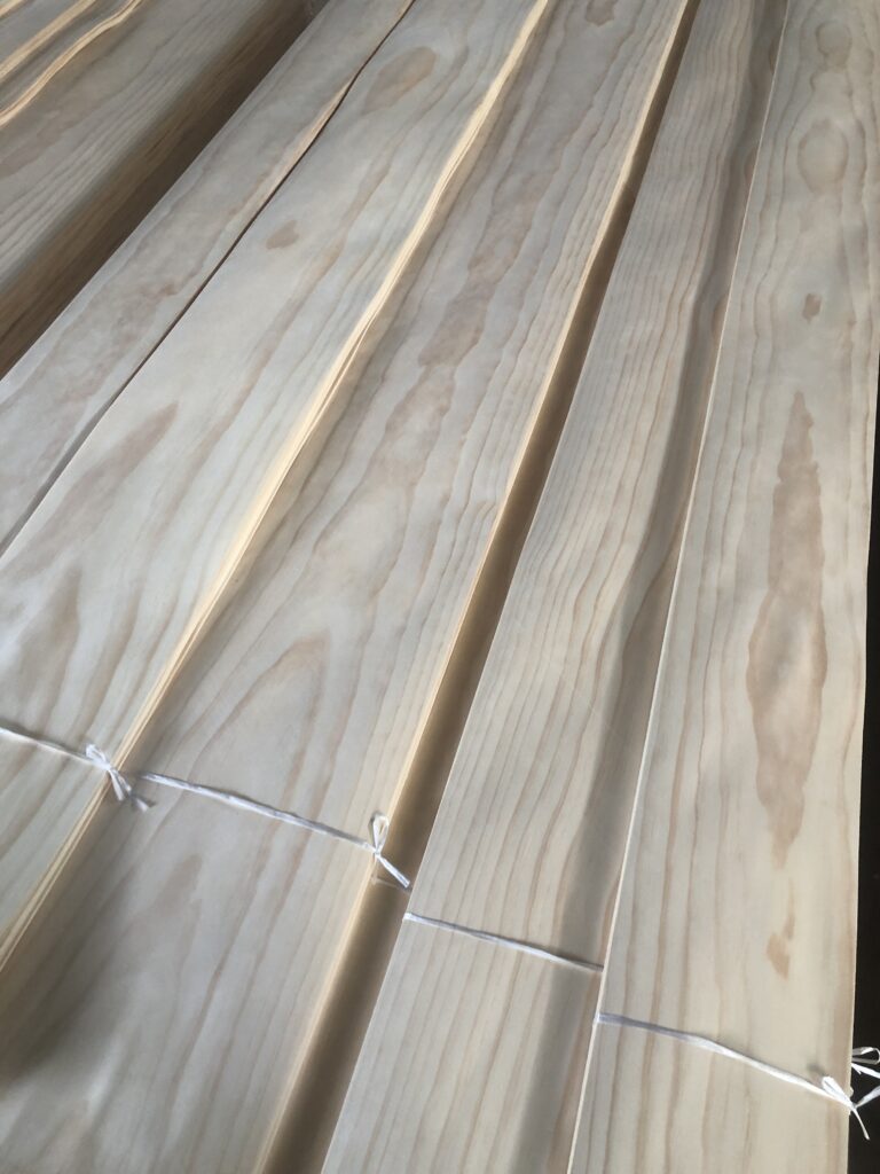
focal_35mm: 28
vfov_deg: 63.4
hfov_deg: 49.7
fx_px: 949
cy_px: 587
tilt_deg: -52.8
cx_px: 440
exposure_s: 1/30
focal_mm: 4
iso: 40
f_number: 1.8
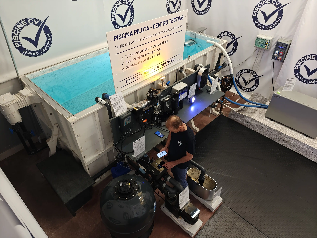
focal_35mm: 23
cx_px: 158
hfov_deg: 73.9
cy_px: 119
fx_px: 211
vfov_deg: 58.9
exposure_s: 1/100
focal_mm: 6.06
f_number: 1.6
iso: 400
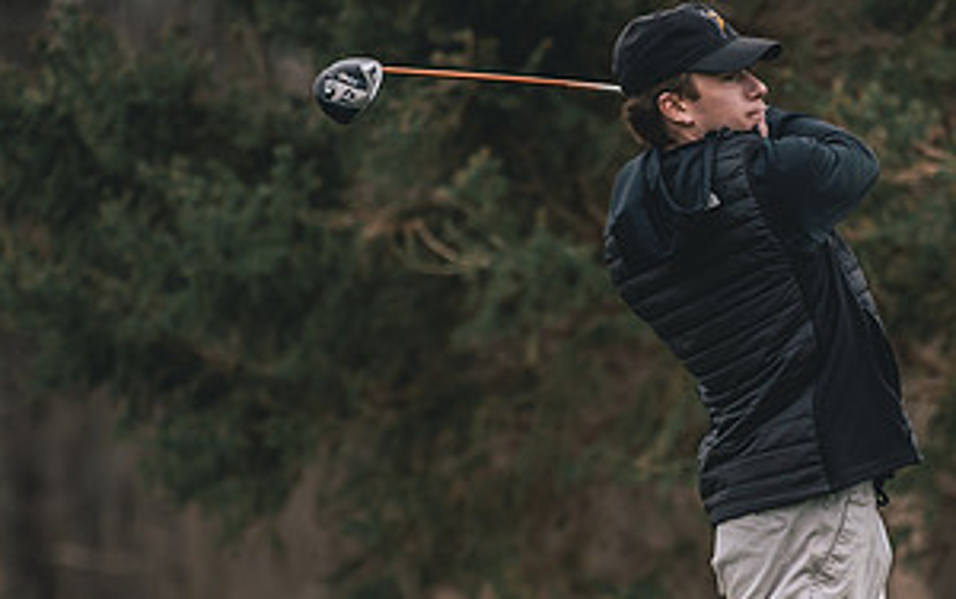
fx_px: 8578
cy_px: 536
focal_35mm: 329
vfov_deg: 4.0
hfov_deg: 6.4
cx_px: 733
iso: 640
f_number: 2.8
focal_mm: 150
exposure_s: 1/3200
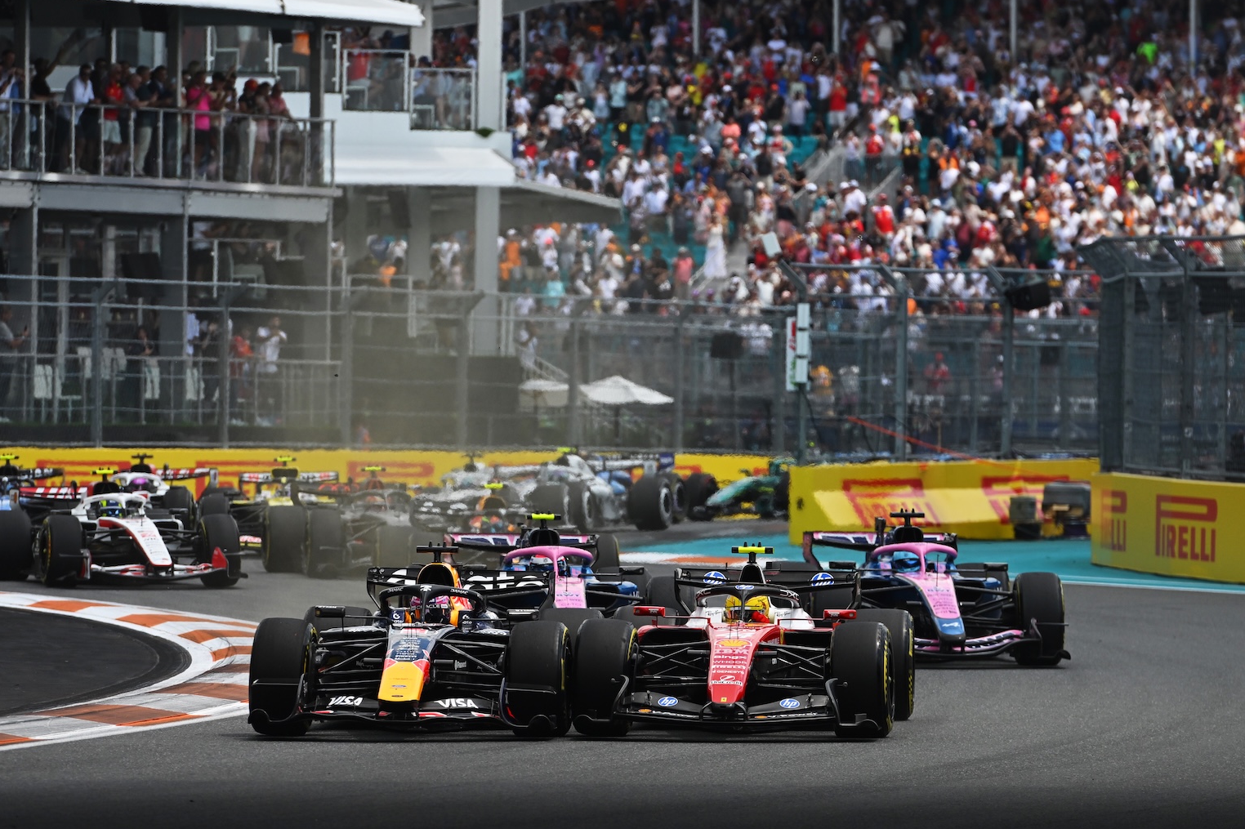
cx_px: 652
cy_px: 418
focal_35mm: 315
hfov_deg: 6.5
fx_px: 10890
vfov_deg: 4.4
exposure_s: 1/2500
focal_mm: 200
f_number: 4
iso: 250
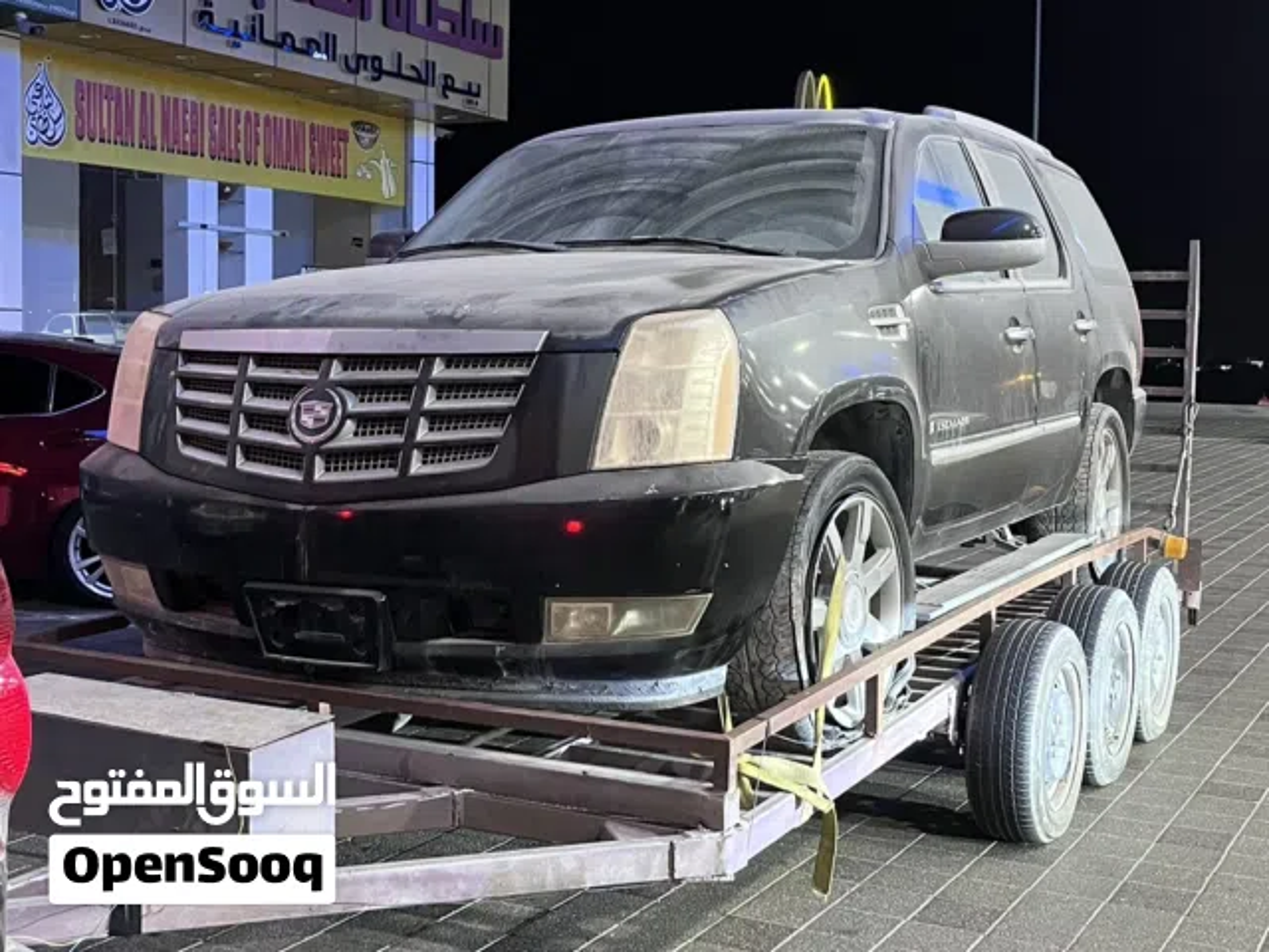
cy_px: 476
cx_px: 634
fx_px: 953
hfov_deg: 67.3
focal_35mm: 26
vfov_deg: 53.1
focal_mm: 5.1
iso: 400
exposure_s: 1/50
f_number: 1.6
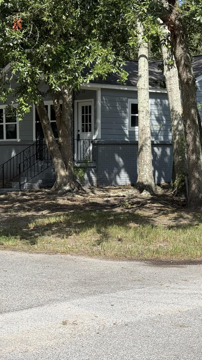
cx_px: 85
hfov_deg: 17.2
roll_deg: +0.2
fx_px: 666
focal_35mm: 70
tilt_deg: -2.1
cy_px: 179
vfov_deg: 30.2
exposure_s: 1/2577
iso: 64
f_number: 1.78
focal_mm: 6.76
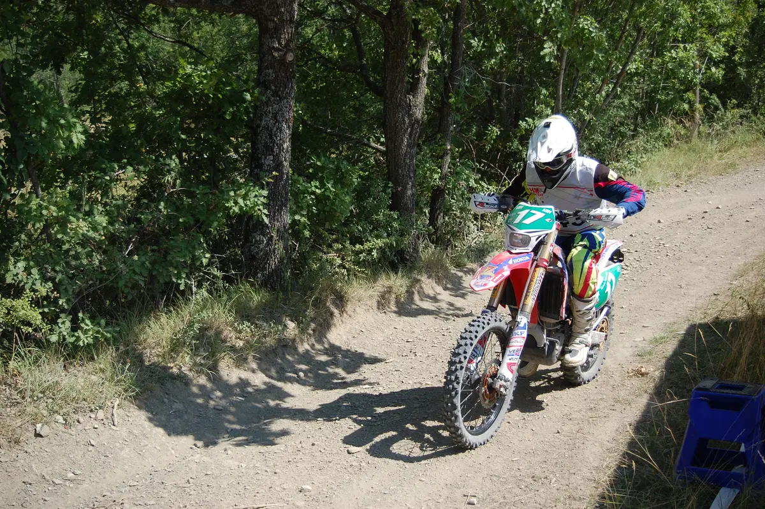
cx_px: 382
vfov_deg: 28.0
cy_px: 254
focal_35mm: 48
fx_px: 1019
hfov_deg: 41.1
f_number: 4.5
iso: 220
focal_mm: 32
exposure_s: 1/1000
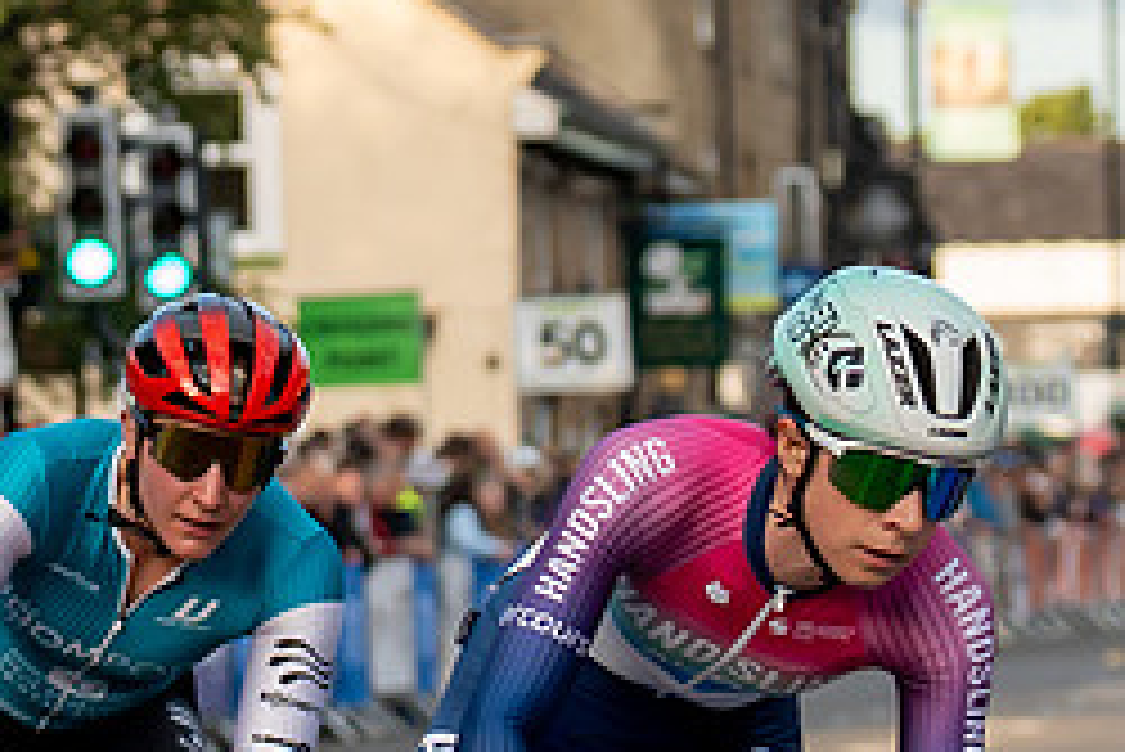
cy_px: 806
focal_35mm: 418
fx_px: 13070
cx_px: -1009
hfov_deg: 4.9
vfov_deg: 3.3
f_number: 3.5
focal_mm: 70
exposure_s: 1/800
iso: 400
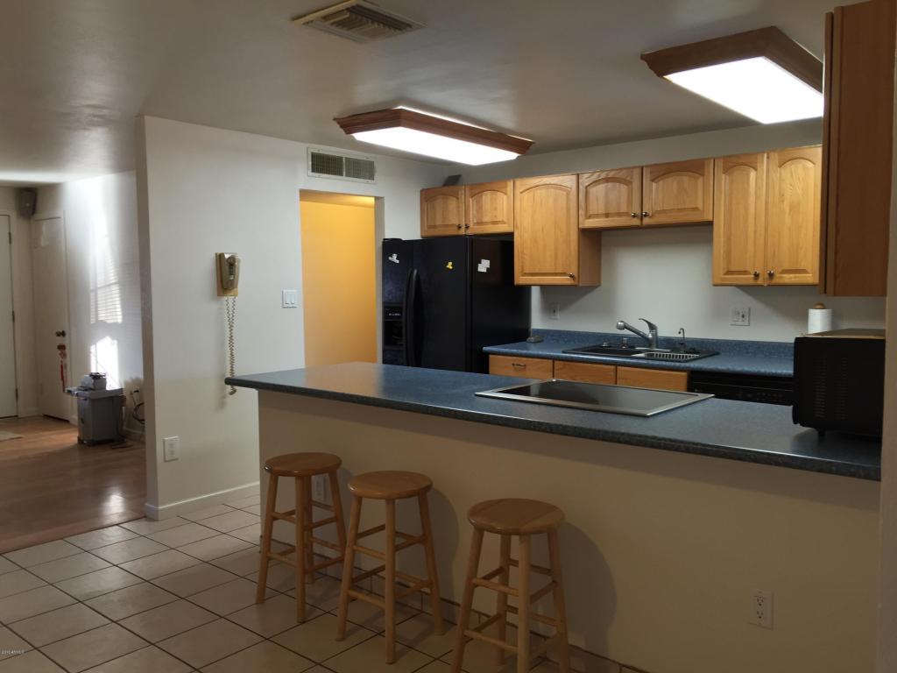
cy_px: 336
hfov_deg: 61.7
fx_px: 751
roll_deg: +0.4
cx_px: 448
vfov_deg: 48.2
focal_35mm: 29
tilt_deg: -4.3
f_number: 2.2
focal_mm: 4.15
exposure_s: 1/30
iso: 64
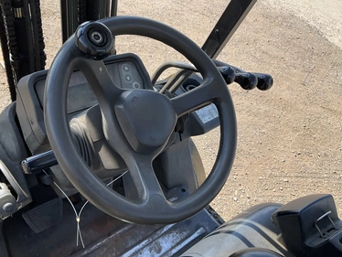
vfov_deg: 45.5
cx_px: 164
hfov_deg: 58.3
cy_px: 123
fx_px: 306
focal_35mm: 31
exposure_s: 1/635
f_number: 1.8
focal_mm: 3
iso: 25
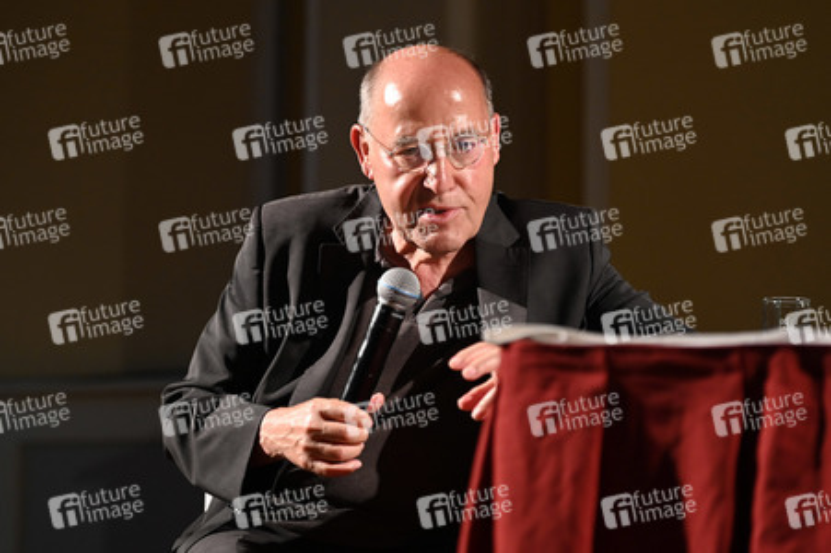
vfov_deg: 13.4
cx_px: 416
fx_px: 2353
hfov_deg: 20.0
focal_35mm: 102
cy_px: 276
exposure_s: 1/125
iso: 2500
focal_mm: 102
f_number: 2.8
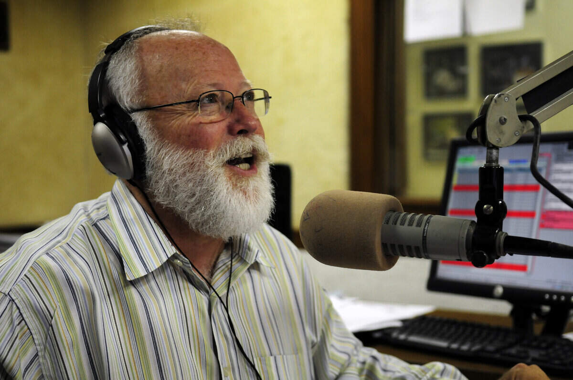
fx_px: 954
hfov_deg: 33.4
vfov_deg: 22.6
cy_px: 190
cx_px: 286
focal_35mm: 60
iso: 800
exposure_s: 1/80
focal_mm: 40
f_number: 2.8
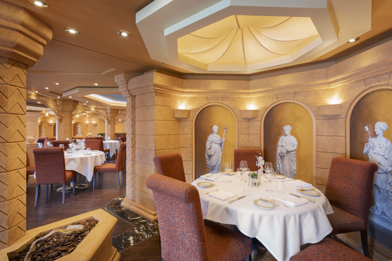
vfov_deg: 64.6
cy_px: 130
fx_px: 207
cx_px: 196
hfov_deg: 86.9
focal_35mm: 19
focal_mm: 19
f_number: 11
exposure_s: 2
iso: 200
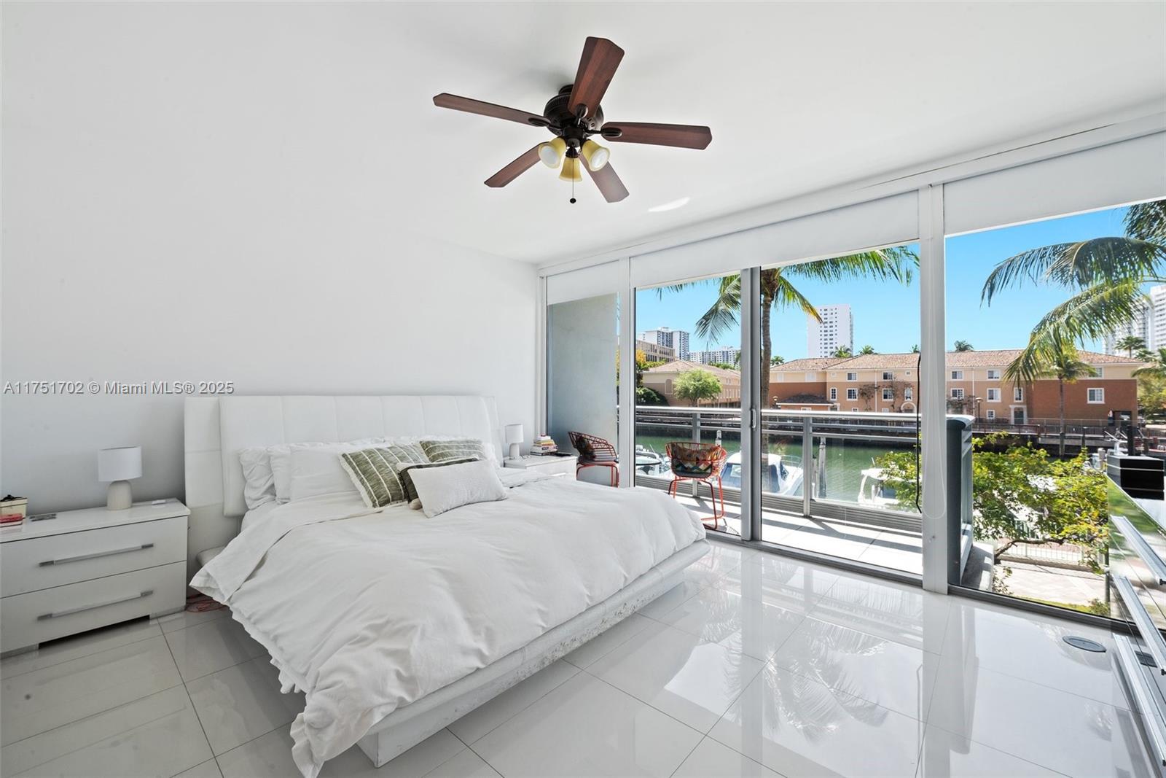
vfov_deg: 81.2
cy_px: 389
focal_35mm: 14
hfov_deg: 104.2
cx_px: 583
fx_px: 453
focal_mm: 14
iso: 280
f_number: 8
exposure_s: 1/13
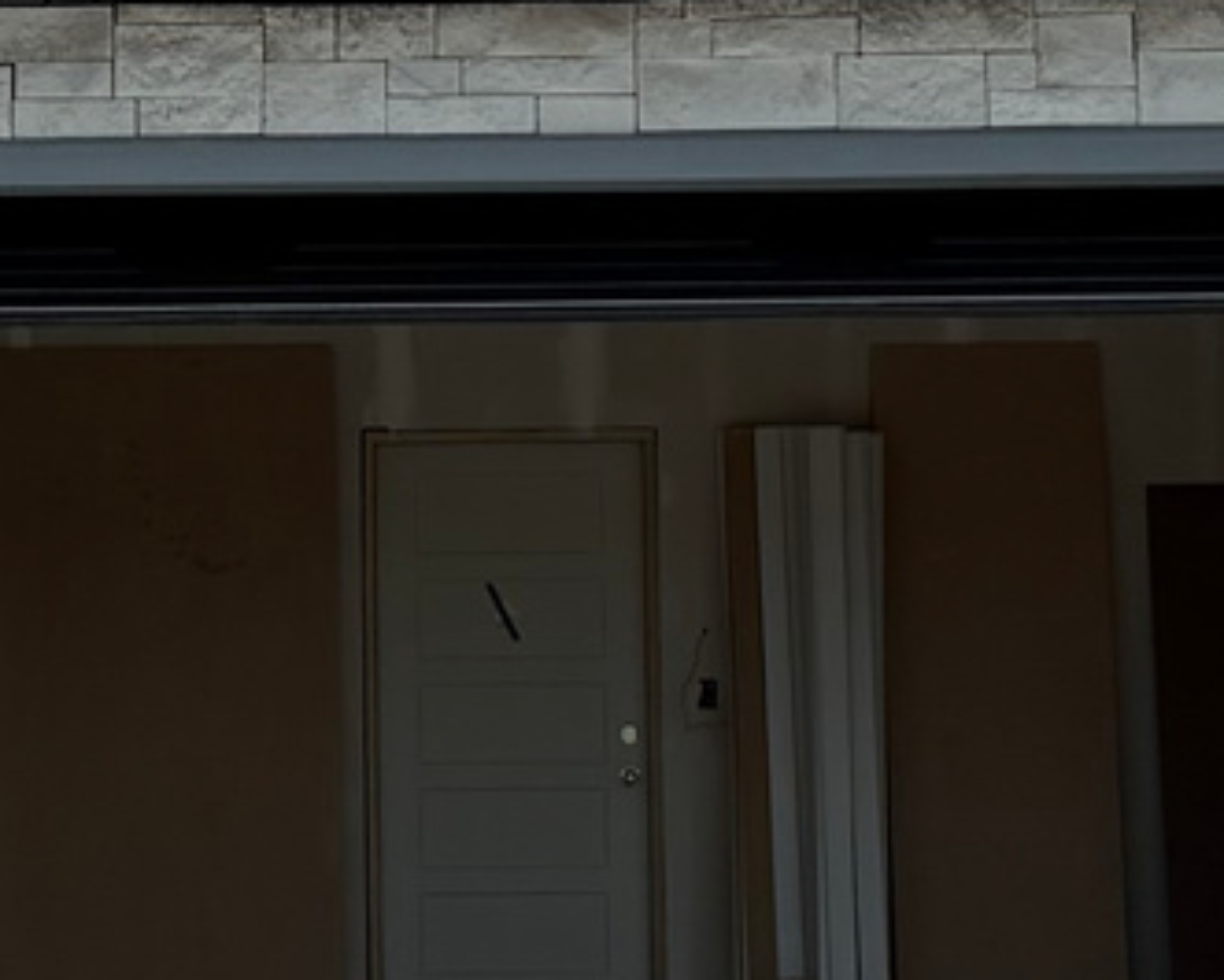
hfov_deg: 13.2
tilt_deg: +3.7
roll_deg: +0.4
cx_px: 322
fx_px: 5254
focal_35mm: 145
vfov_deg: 10.6
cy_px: 333
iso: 80
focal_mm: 6.76
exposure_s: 1/5319
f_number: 1.78
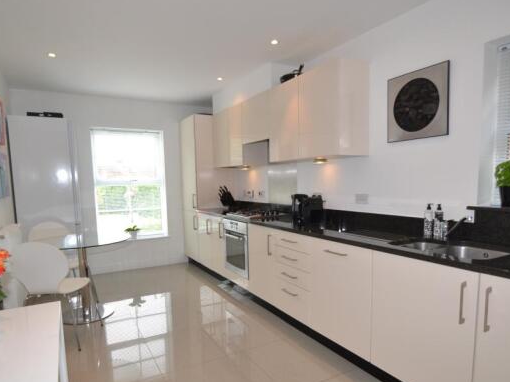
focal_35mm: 21
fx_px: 314
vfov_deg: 62.5
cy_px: 214
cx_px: 256
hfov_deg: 78.2
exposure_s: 1/100
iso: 400
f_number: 5
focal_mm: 11.5
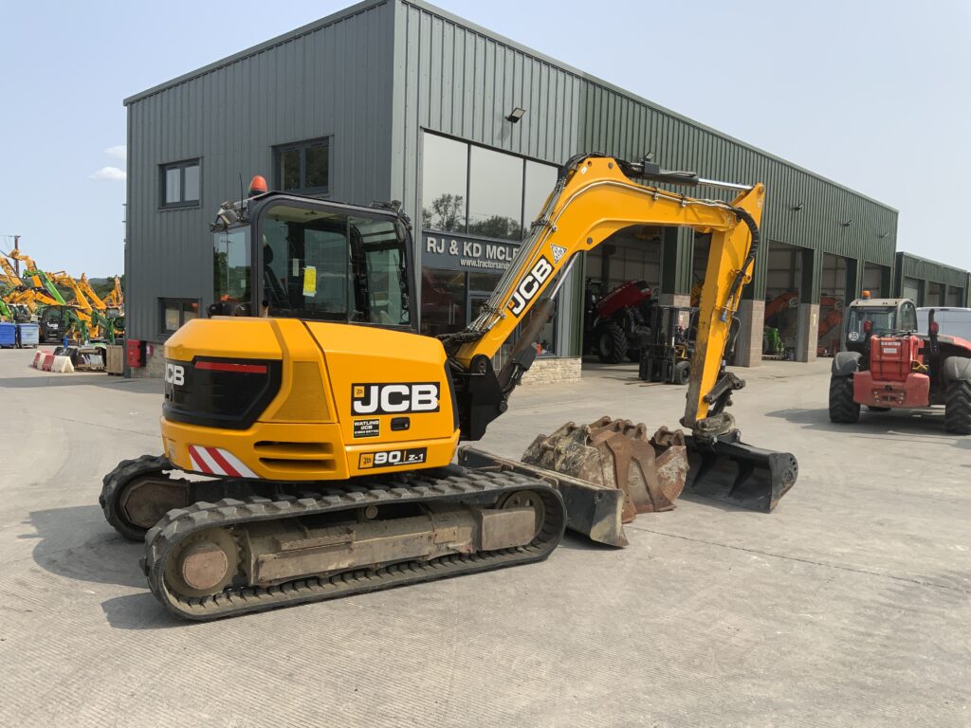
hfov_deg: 61.7
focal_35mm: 29
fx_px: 813
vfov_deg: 48.2
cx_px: 486
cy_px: 364
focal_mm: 3
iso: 16
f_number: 1.8
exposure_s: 1/1786
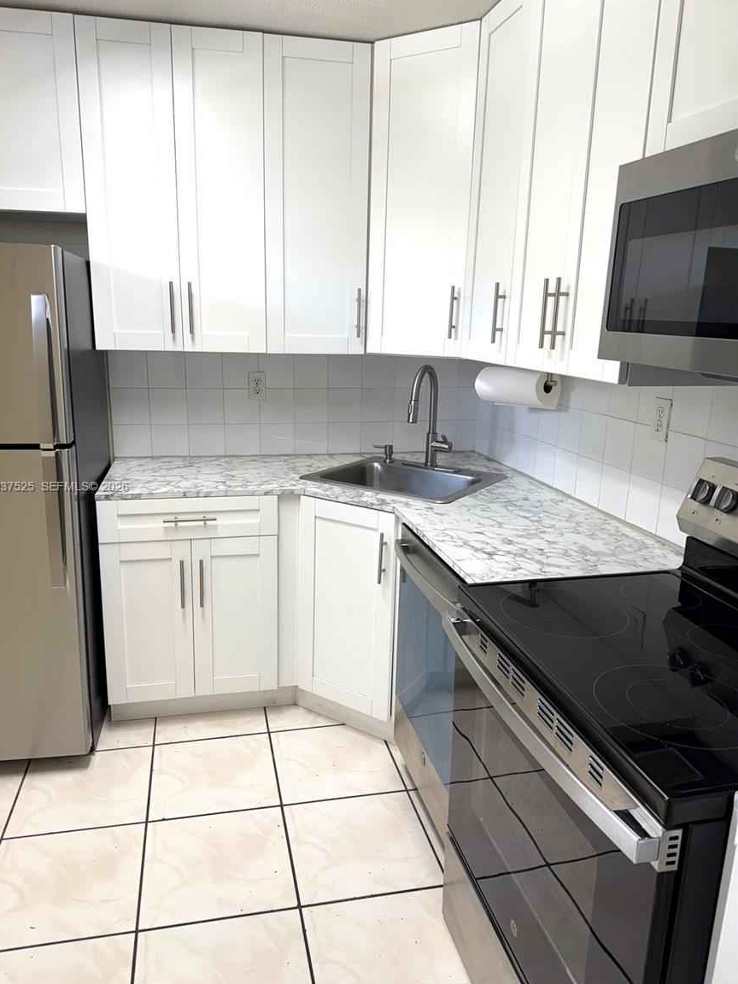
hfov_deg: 54.9
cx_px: 354
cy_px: 488
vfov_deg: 69.4
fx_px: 711
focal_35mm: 25
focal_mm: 6.76
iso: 64
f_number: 1.78
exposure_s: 1/120
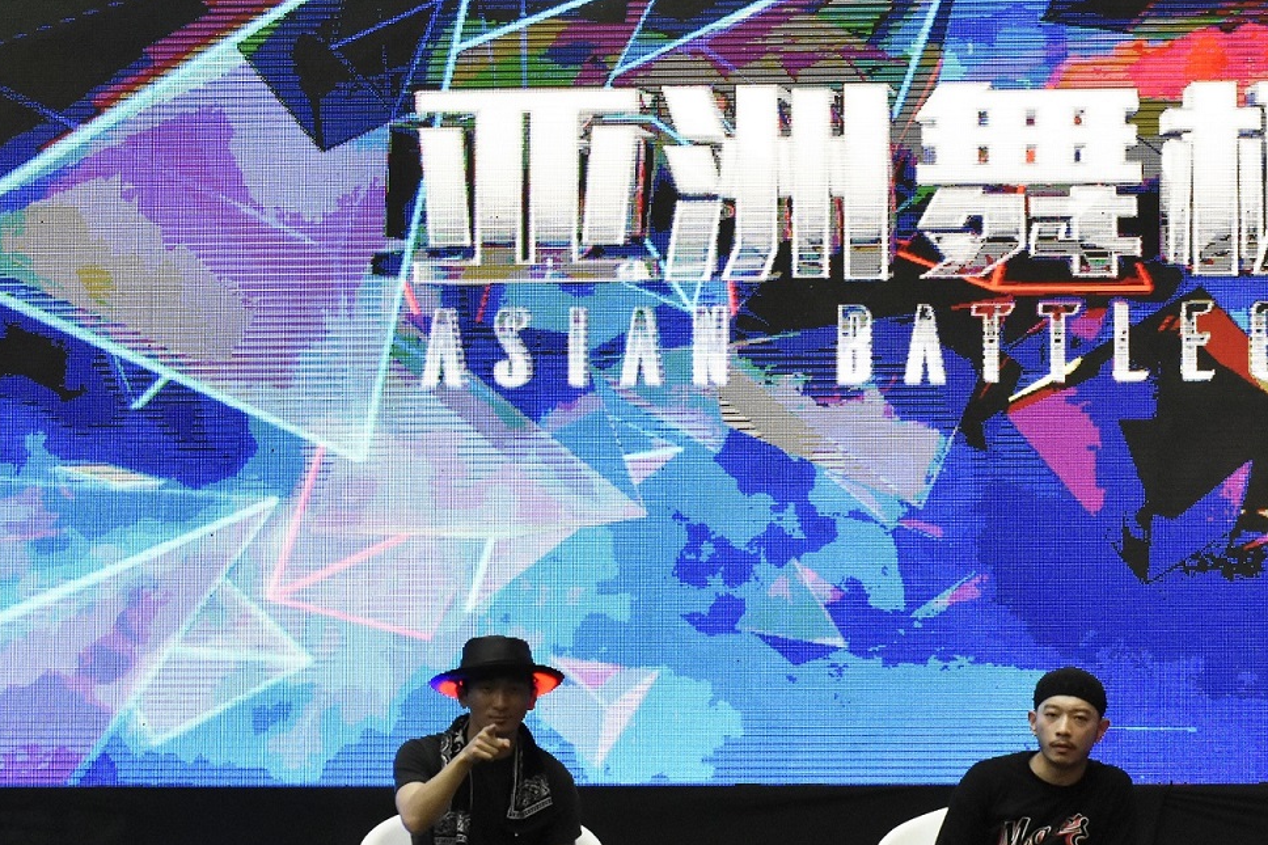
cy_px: 626
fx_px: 3521
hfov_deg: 20.2
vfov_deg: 13.6
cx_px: 976
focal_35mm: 100
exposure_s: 1/800
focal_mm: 42
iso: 3200
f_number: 5.6
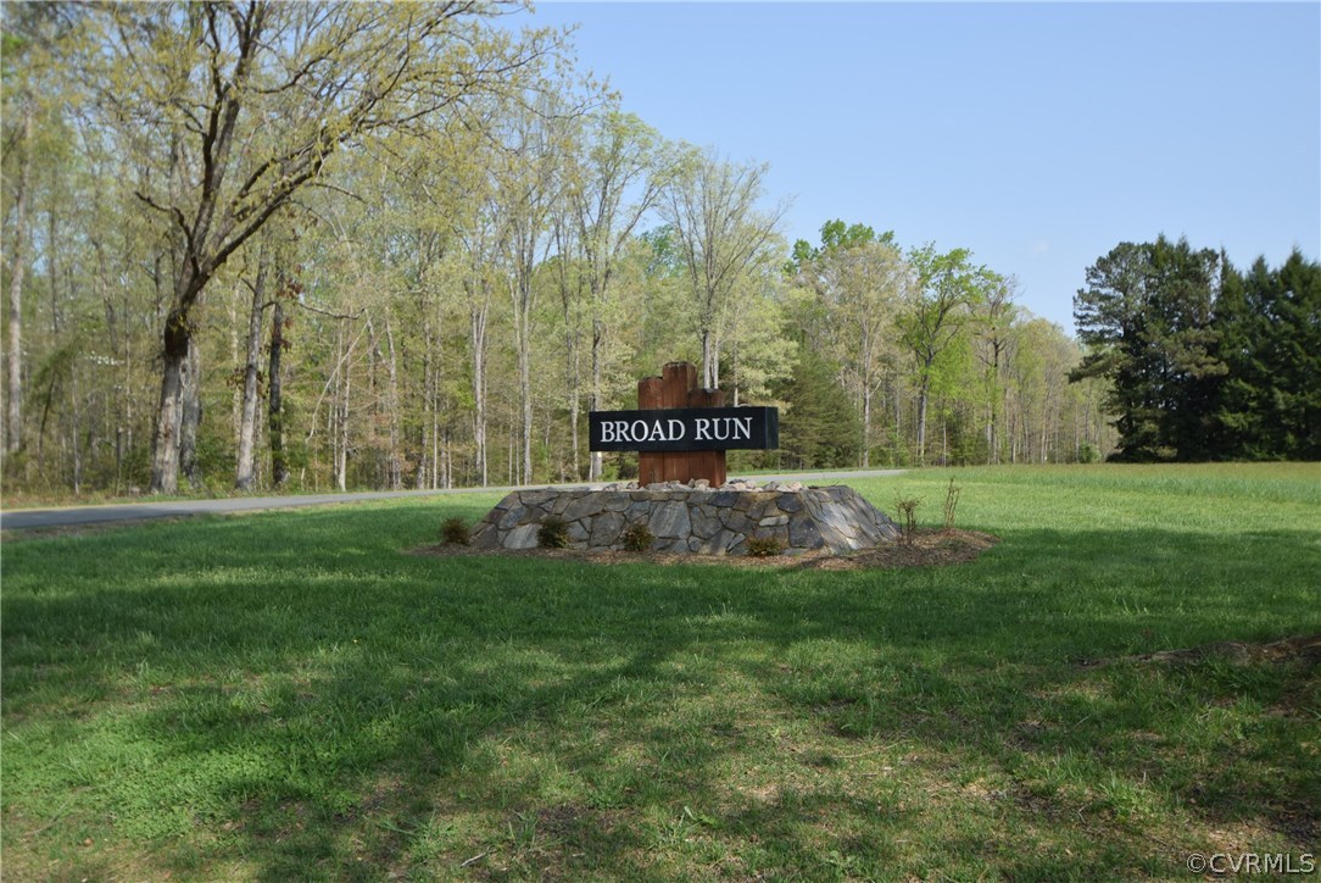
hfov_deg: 53.1
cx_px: 660
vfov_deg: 36.9
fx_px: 1322
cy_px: 442
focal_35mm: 36
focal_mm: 24
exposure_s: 1/2000
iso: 400
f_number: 4.5
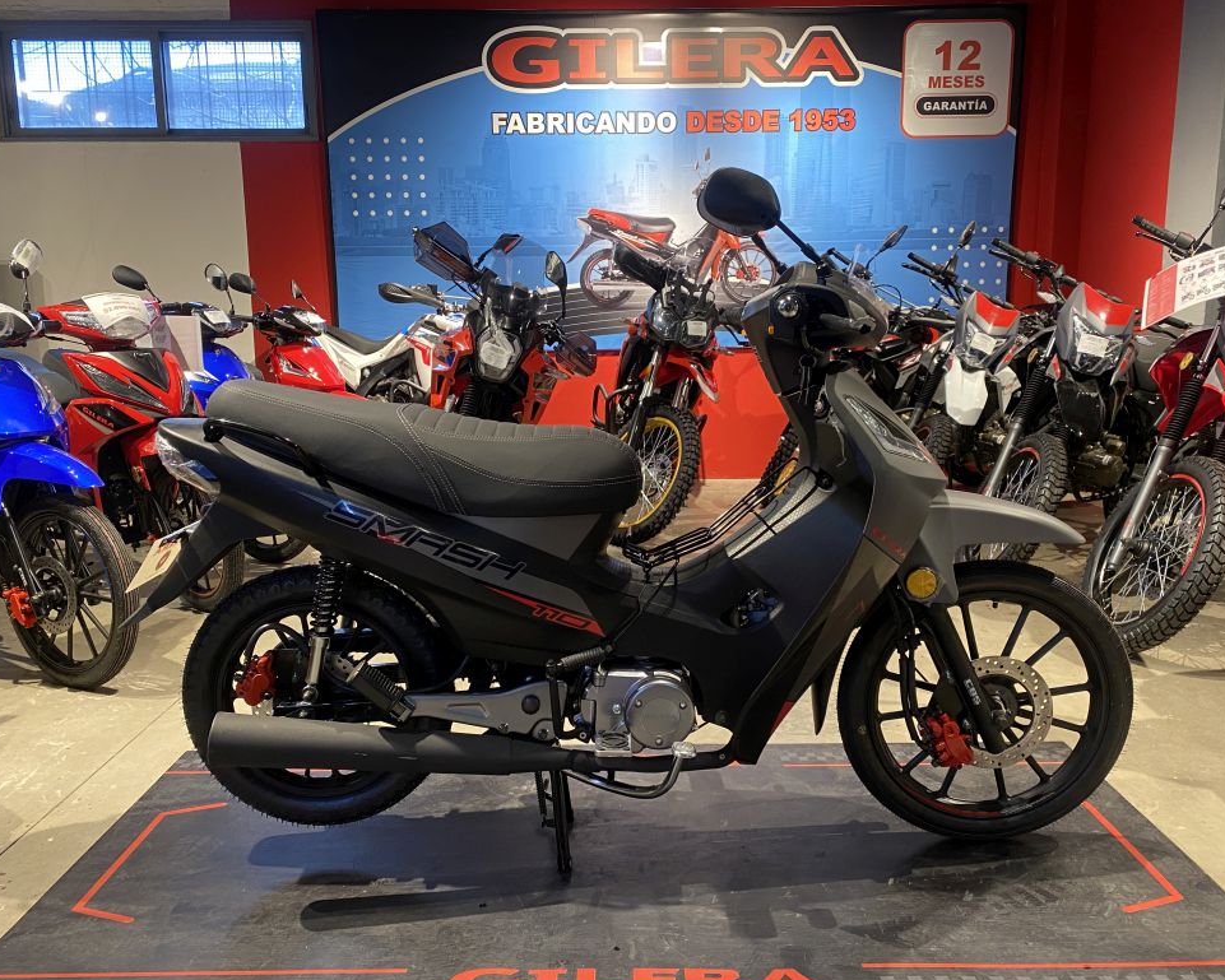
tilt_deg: -9.7
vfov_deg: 51.5
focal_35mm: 28
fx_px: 1015
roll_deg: +1.1
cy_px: 503
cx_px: 621
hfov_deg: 62.2
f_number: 1.8
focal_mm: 4.25
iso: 160
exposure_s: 1/50
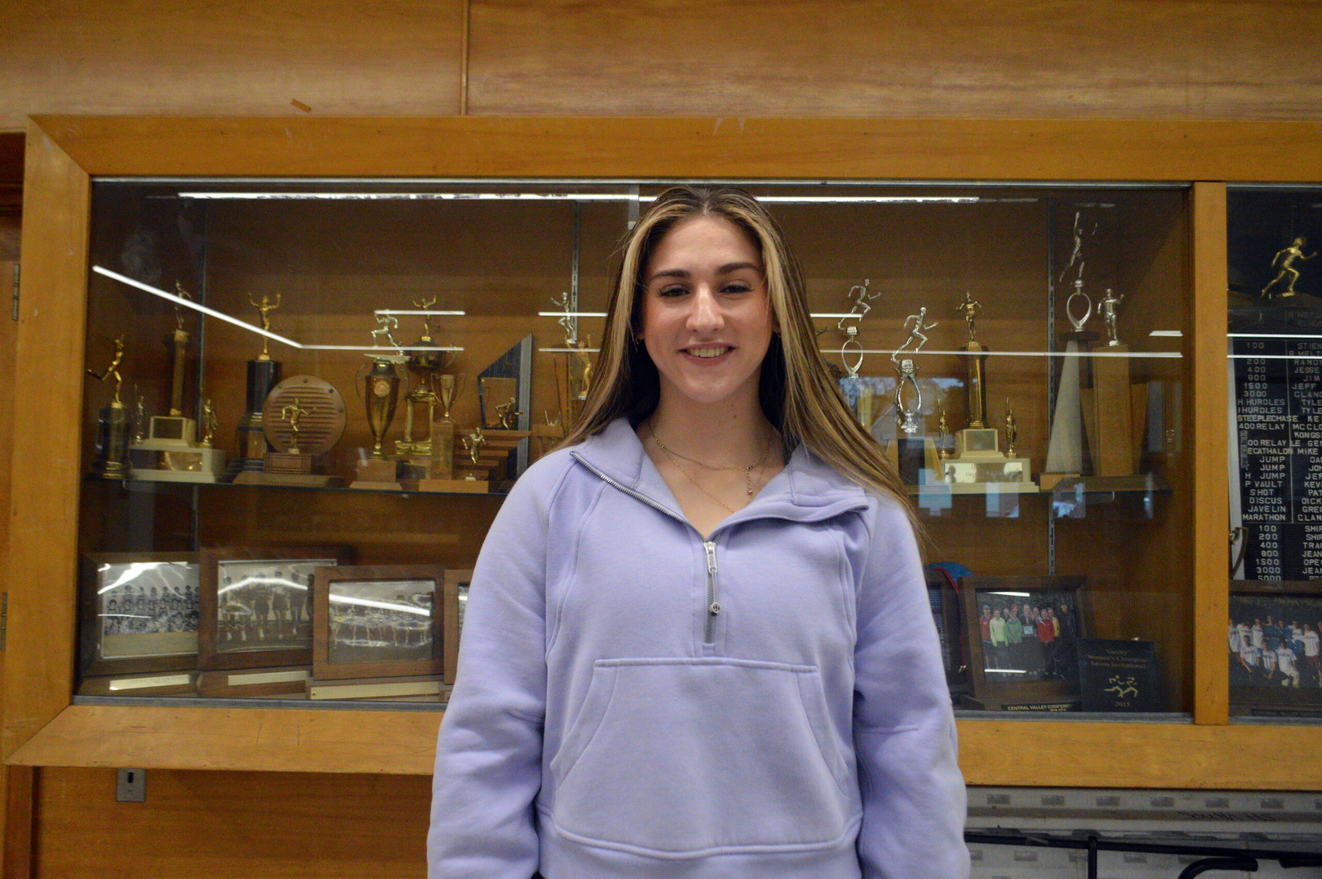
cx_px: 661
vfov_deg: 47.8
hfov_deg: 67.4
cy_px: 440
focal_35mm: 27
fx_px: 991
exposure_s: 1/500
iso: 3200
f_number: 3.5
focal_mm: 18
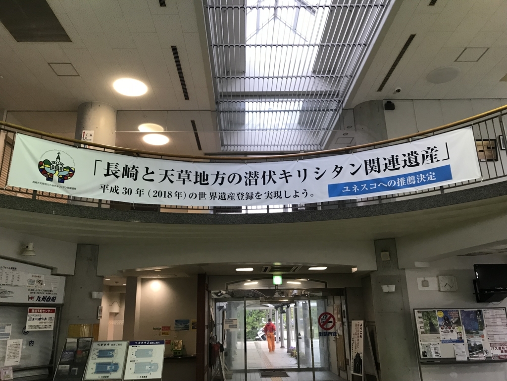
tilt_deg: +17.5
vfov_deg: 49.7
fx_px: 410
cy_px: 190
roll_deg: +1.2
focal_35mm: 28
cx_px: 254
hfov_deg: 63.4
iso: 40
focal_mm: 3.99
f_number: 1.8
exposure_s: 1/20
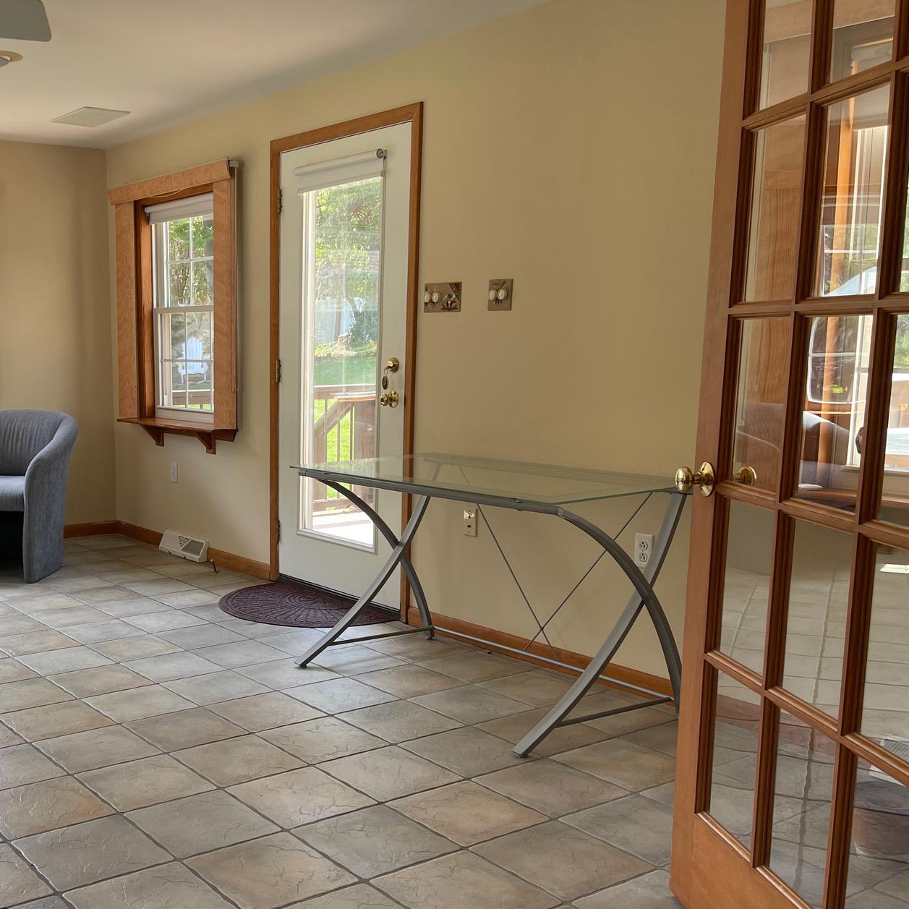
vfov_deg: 45.9
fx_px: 1070
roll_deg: +0.3
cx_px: 184
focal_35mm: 36
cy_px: 528
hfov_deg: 43.9
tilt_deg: -10.6
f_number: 1.6
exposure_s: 1/121
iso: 32
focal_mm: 5.1
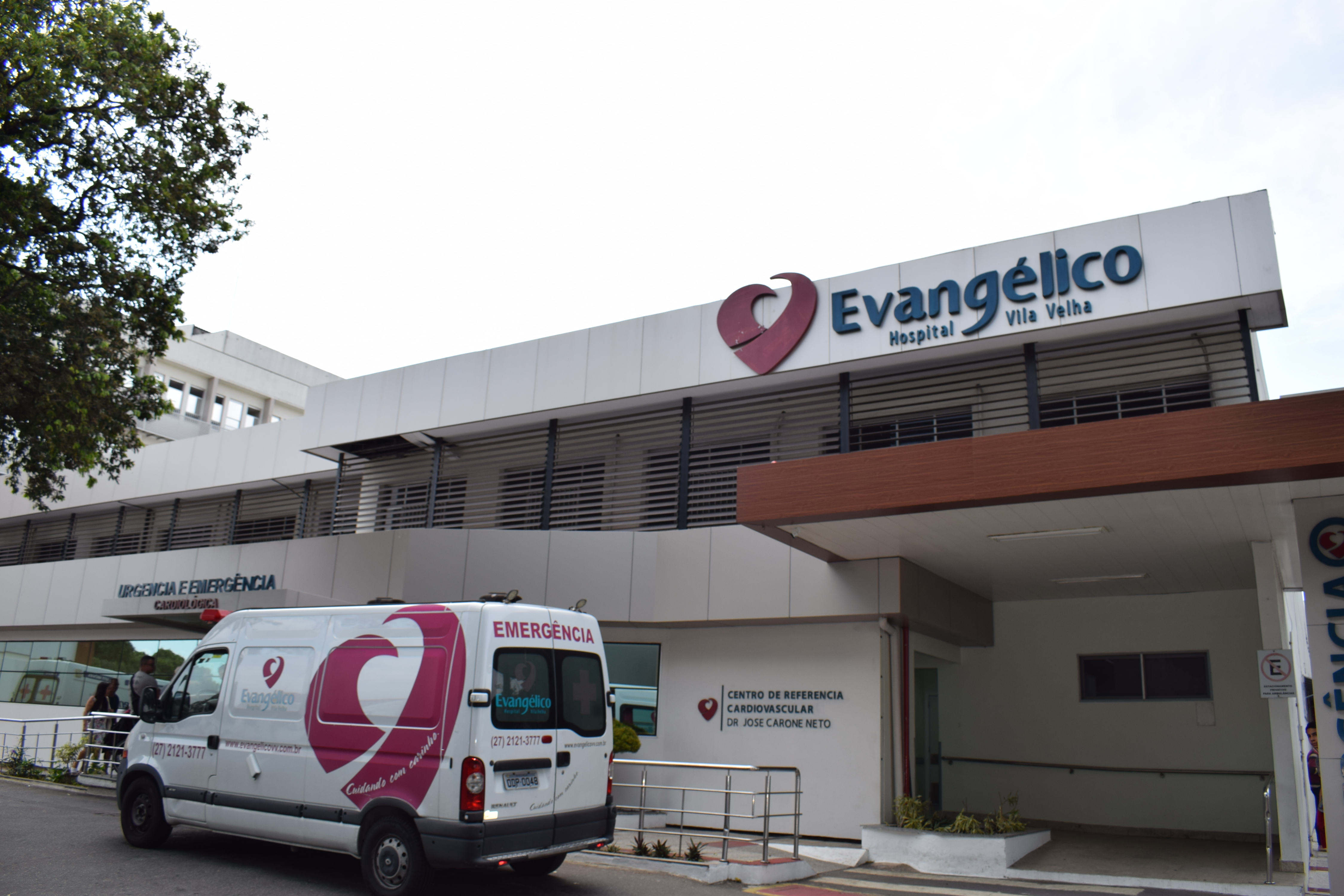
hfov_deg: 67.4
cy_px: 448
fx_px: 1008
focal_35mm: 27
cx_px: 672
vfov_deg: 48.0
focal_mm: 18
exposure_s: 1/200
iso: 100
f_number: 10
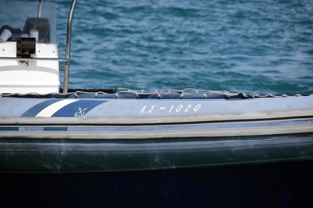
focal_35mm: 300
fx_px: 2608
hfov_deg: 6.9
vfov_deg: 4.6
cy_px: 104
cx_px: 156
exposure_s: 1/2500
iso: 500
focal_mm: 200
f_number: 6.3
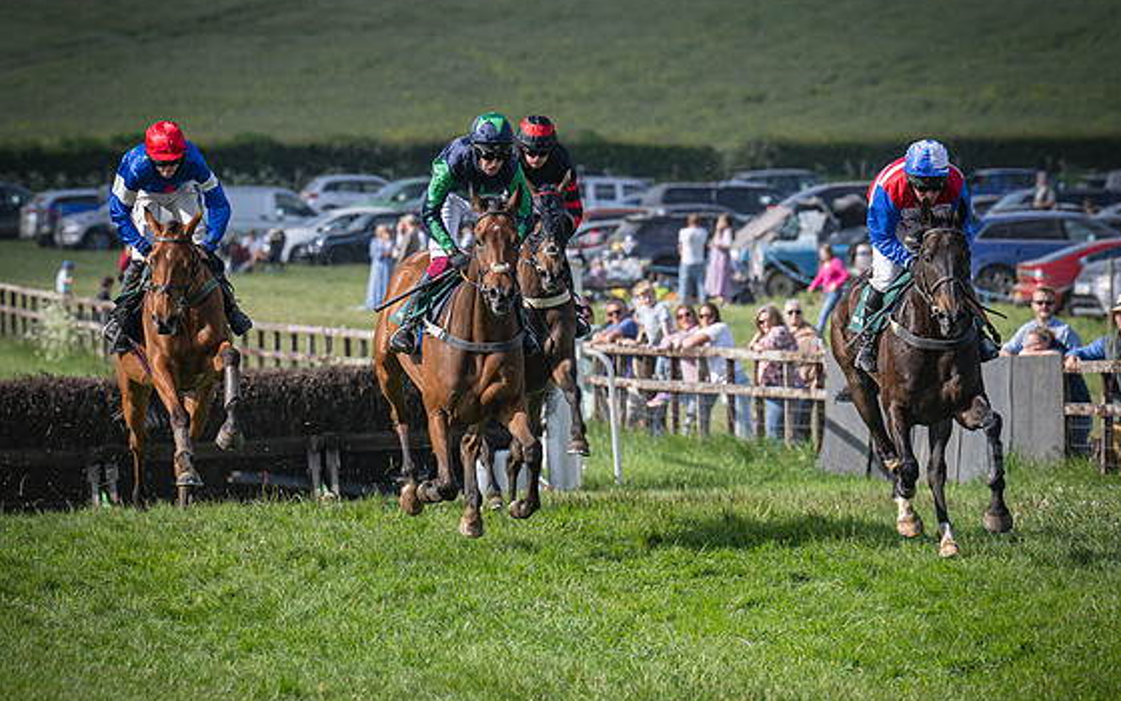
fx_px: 12495
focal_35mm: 409
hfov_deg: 5.1
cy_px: 445
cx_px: 434
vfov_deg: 3.2
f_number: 4.5
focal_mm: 185
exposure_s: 1/1600
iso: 200
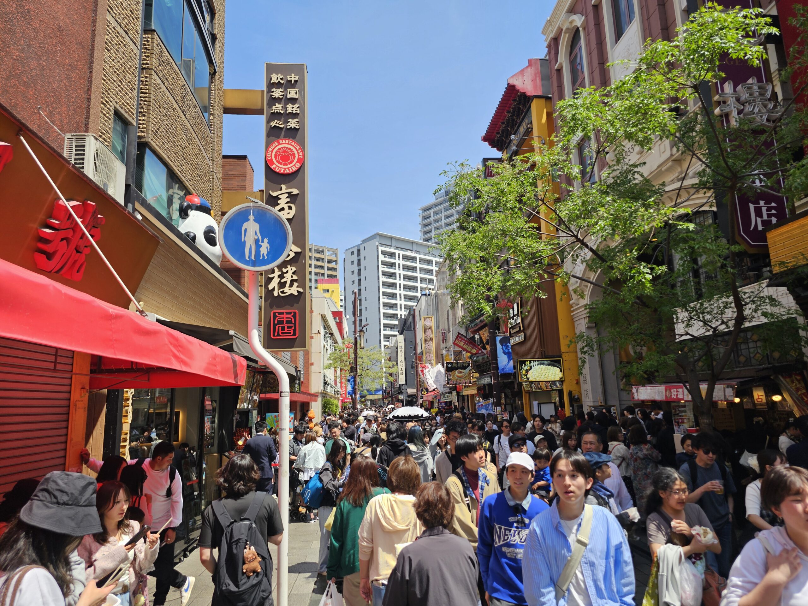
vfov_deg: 58.9
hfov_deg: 73.9
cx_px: 404
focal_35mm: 23
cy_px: 303
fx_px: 537
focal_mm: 6.3
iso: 10
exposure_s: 1/463
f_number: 1.7
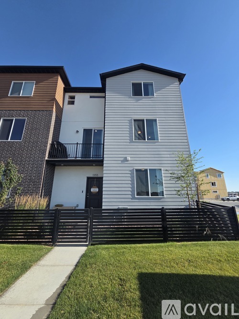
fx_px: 120
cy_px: 160
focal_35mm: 13
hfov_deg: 89.9
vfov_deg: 106.2
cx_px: 120
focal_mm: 2.2
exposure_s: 1/2000
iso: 64
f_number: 2.2
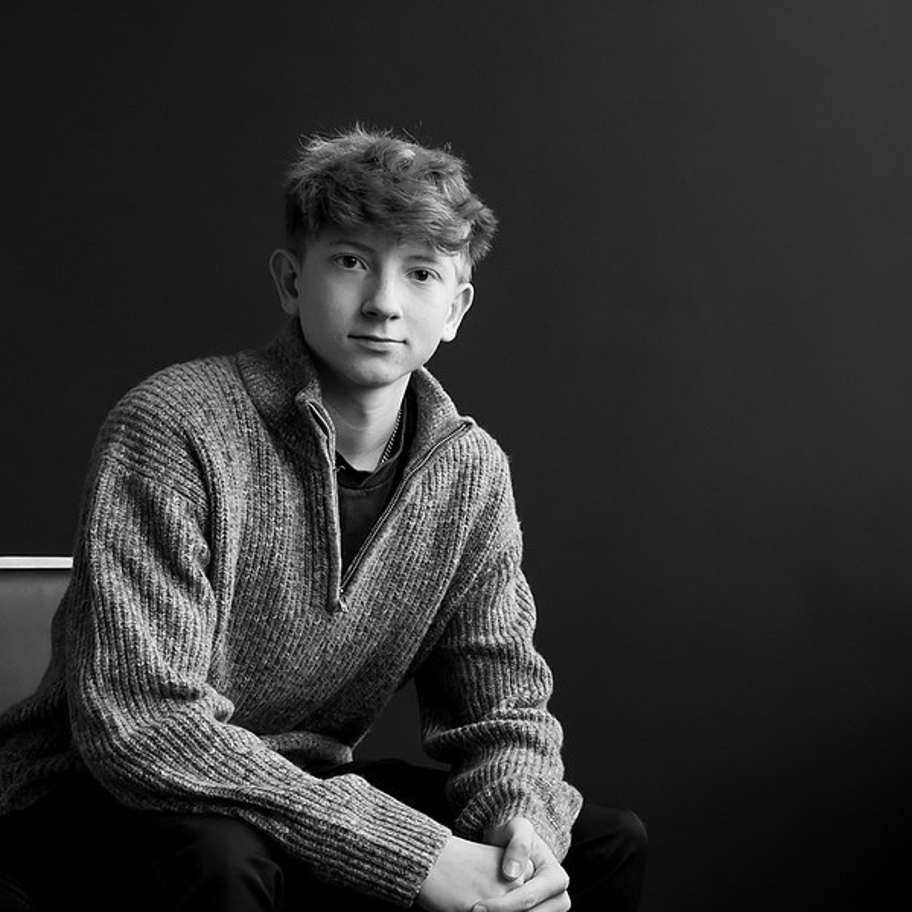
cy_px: 509
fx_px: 1997
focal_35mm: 67
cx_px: 809
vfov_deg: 25.7
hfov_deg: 25.0
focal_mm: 35
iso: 2500
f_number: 6.3
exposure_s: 1/125
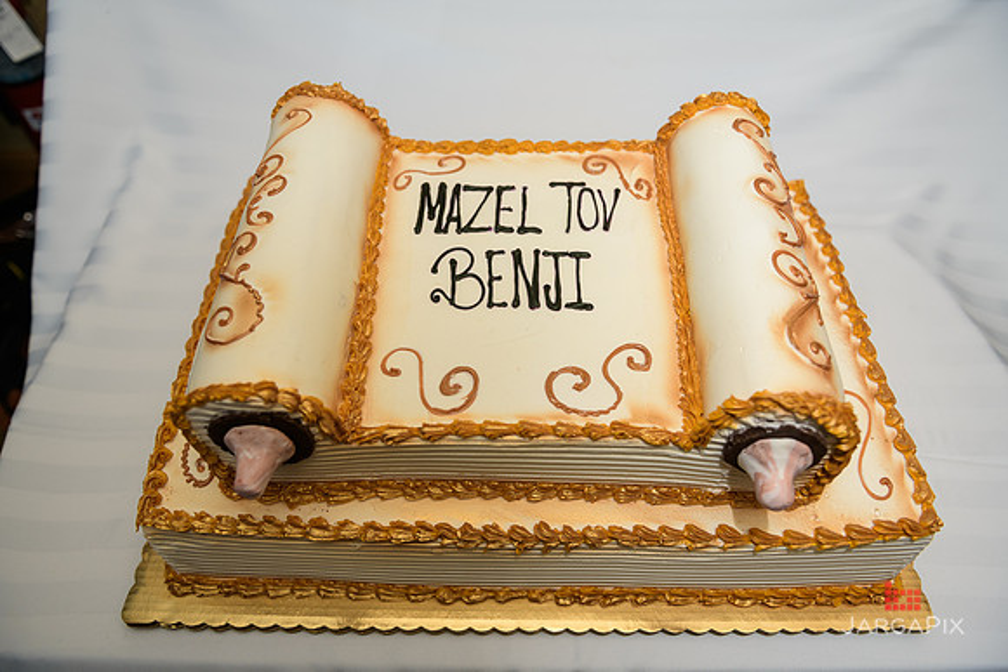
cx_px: 504
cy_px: 336
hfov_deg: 69.4
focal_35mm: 26
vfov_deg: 49.6
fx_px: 728
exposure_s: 1/125
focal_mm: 26
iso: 400
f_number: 3.2
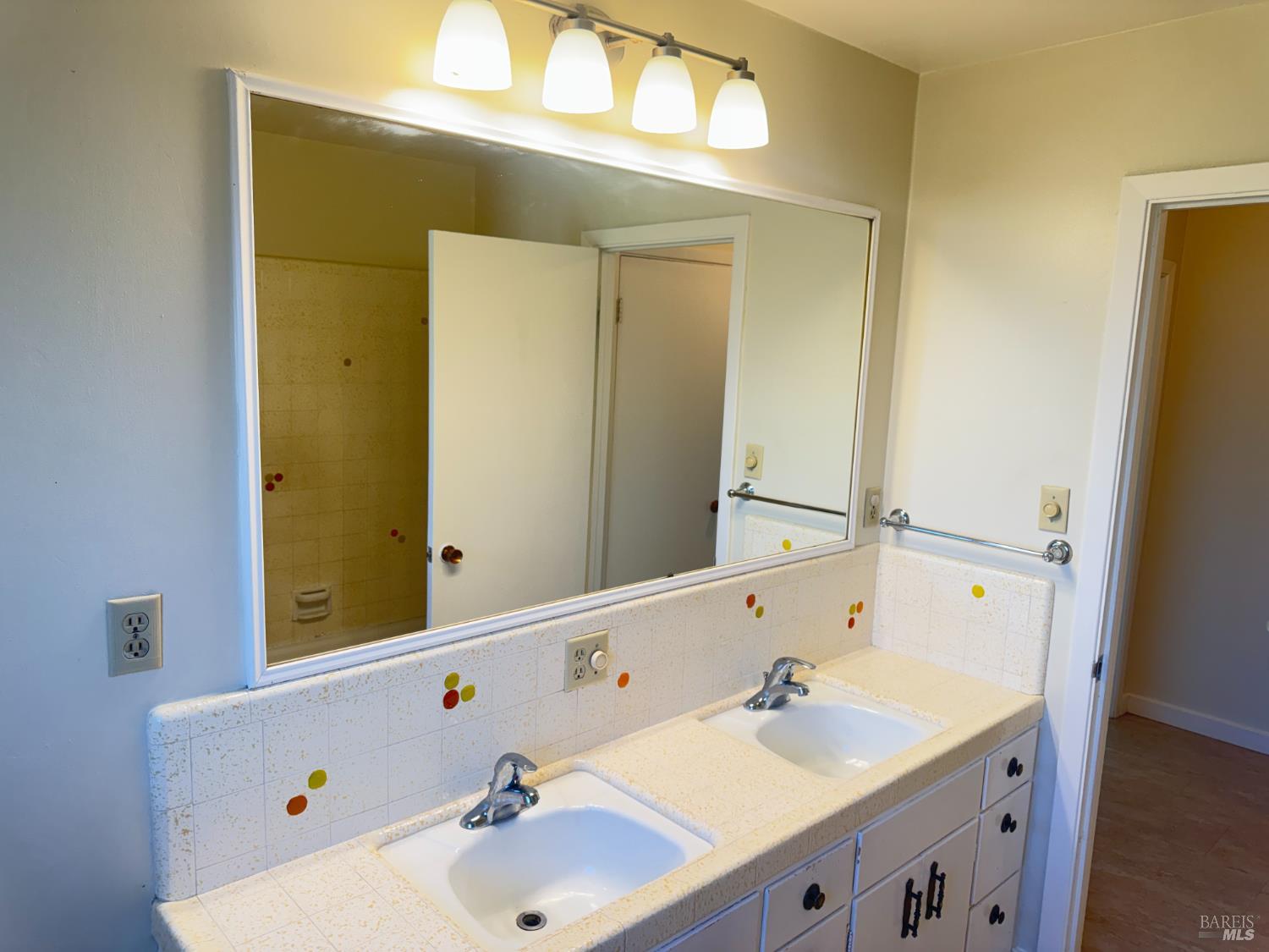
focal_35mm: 24
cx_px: 634
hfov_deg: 71.6
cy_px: 476
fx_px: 880
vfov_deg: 56.8
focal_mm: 6.76
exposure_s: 1/120
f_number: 1.78
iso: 100
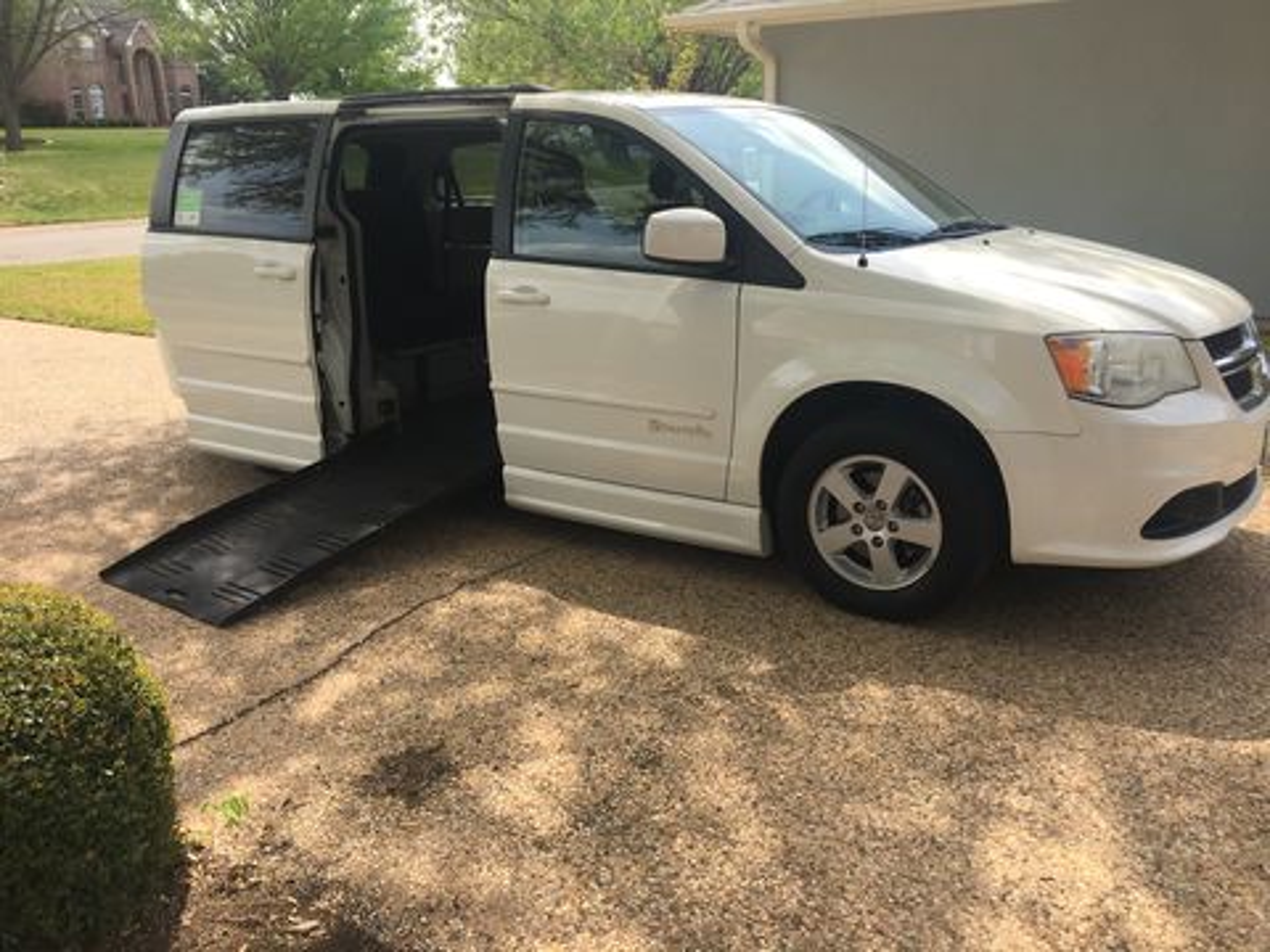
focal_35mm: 29
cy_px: 476
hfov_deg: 61.7
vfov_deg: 48.2
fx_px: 1064
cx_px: 635
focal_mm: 4.15
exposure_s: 1/705
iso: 25
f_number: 2.2
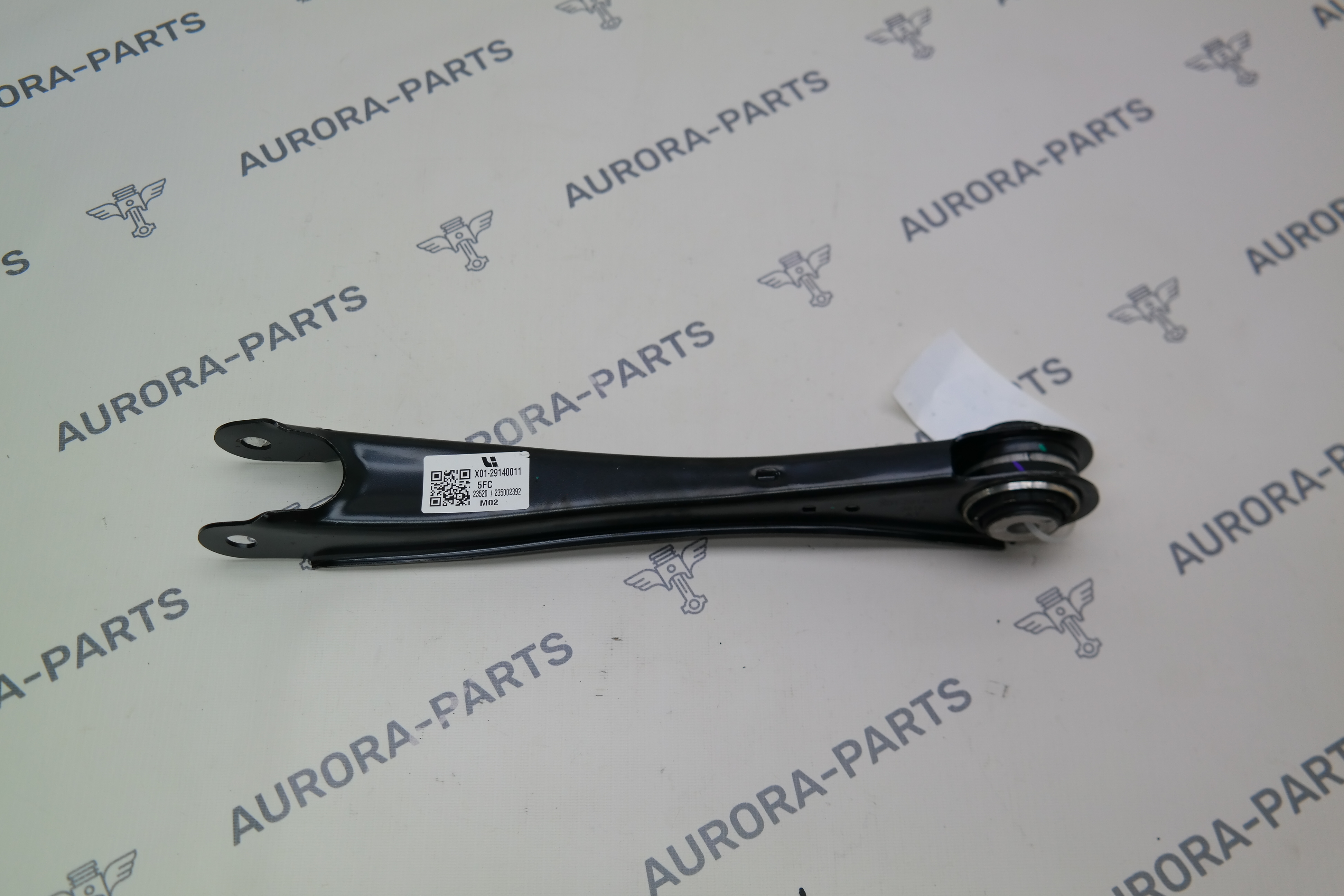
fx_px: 1344
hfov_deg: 53.1
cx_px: 672
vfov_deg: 36.9
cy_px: 448
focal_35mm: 36
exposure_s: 1/100
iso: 100
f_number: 4
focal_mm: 24
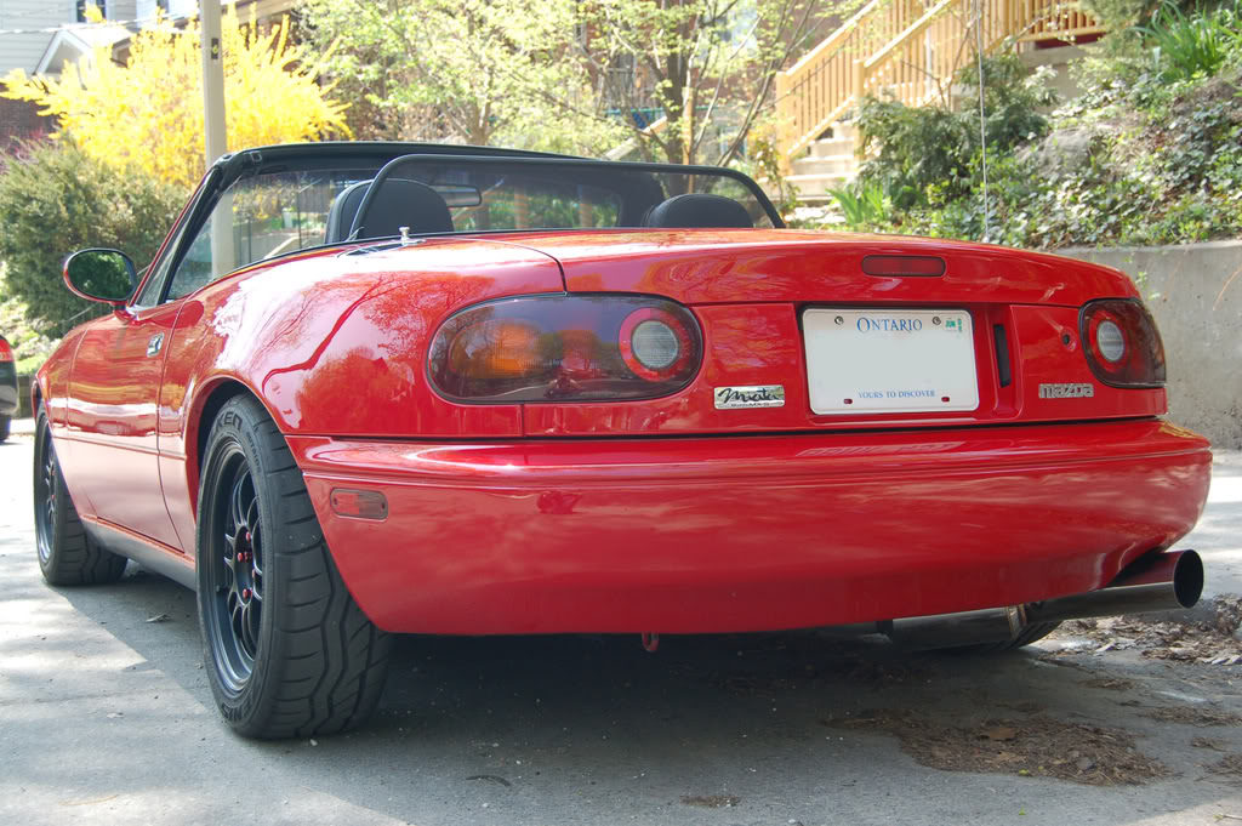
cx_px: 621
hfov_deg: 42.4
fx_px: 1603
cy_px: 413
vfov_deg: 28.9
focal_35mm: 46
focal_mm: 31
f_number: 5.6
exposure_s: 1/125
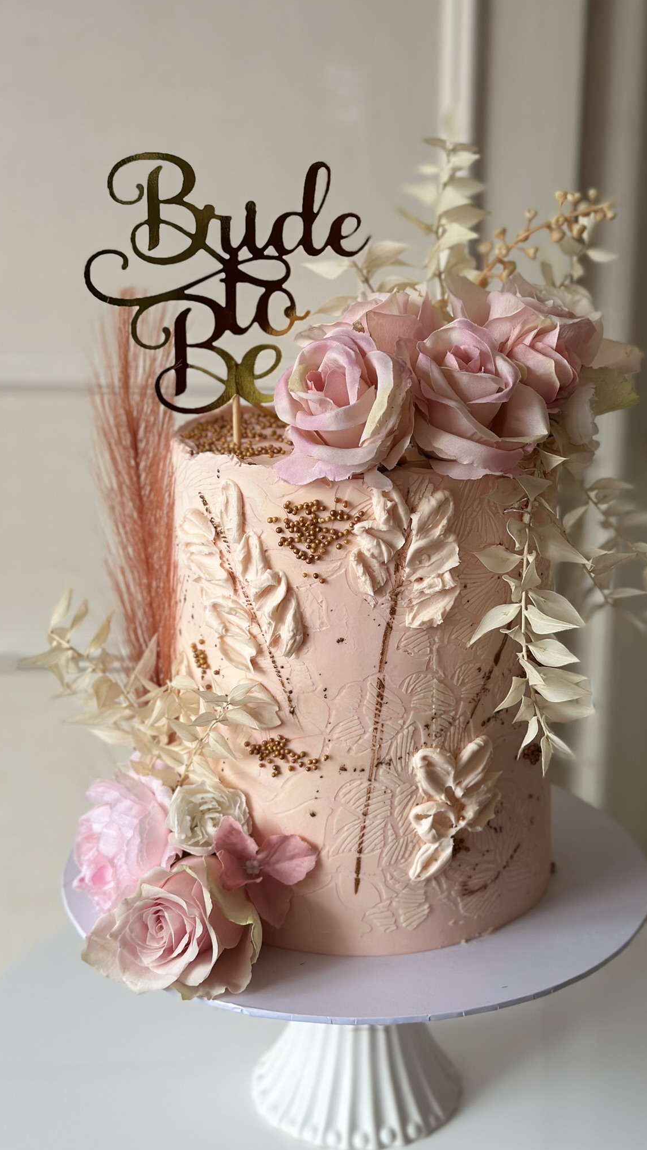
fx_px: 1616
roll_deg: -0.8
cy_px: 579
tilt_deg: -15.7
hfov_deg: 22.6
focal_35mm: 53
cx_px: 349
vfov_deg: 39.2
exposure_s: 1/60
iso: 160
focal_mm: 6.86
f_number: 1.78
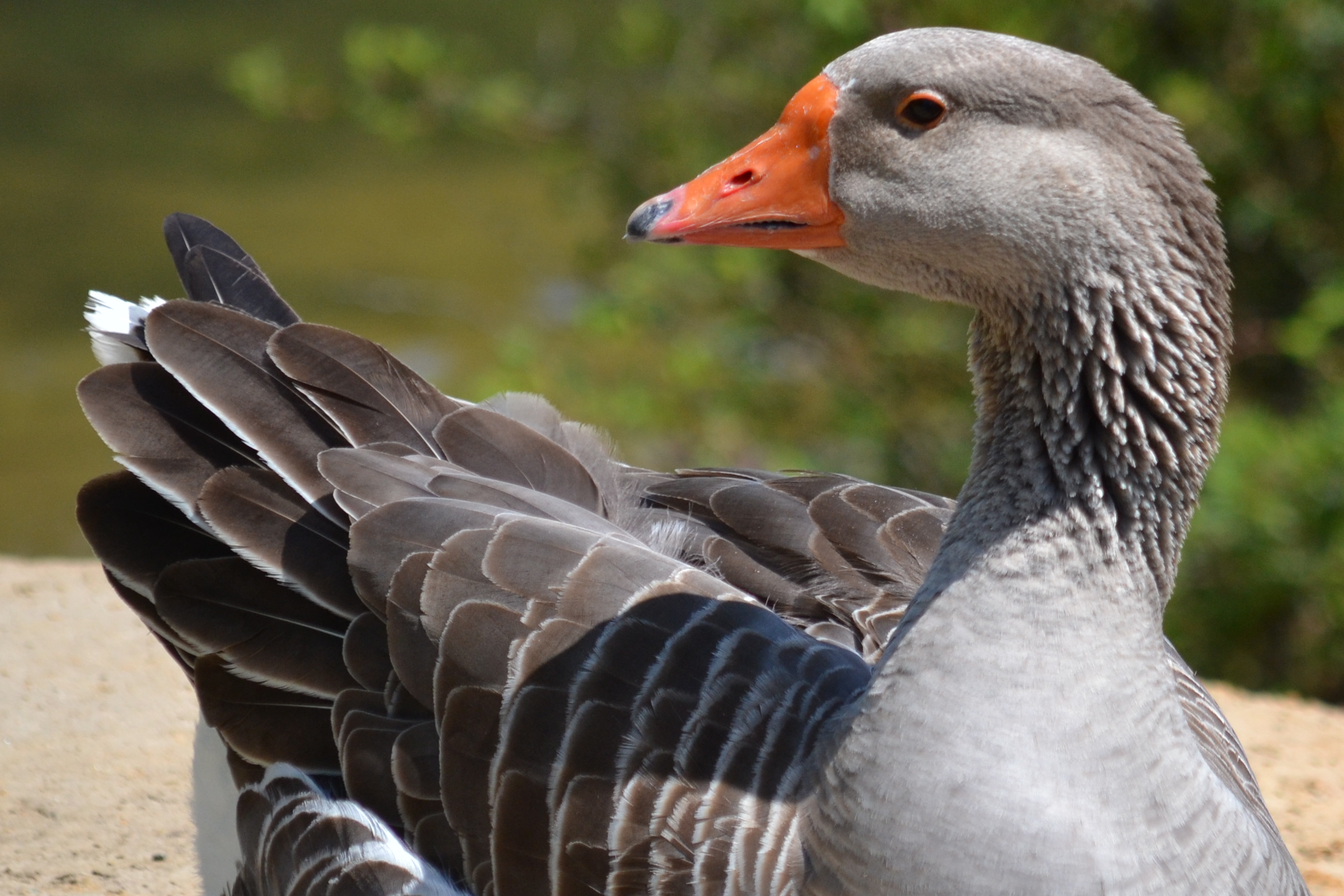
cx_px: 939
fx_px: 15453
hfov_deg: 5.0
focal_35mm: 414
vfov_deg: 3.3
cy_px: 465
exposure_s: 1/2000
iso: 400
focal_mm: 145
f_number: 5.3
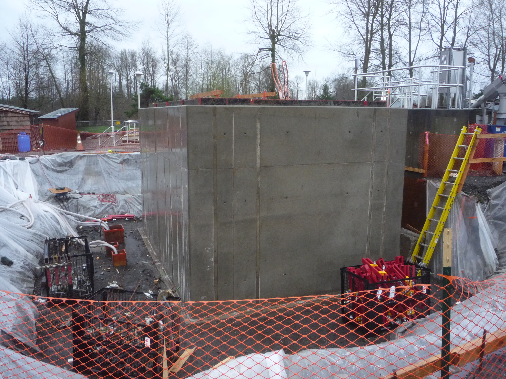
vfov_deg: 46.8
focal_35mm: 30
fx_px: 439
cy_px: 190
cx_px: 253
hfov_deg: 60.0
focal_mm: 5.2
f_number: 3.3
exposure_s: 1/30
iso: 250
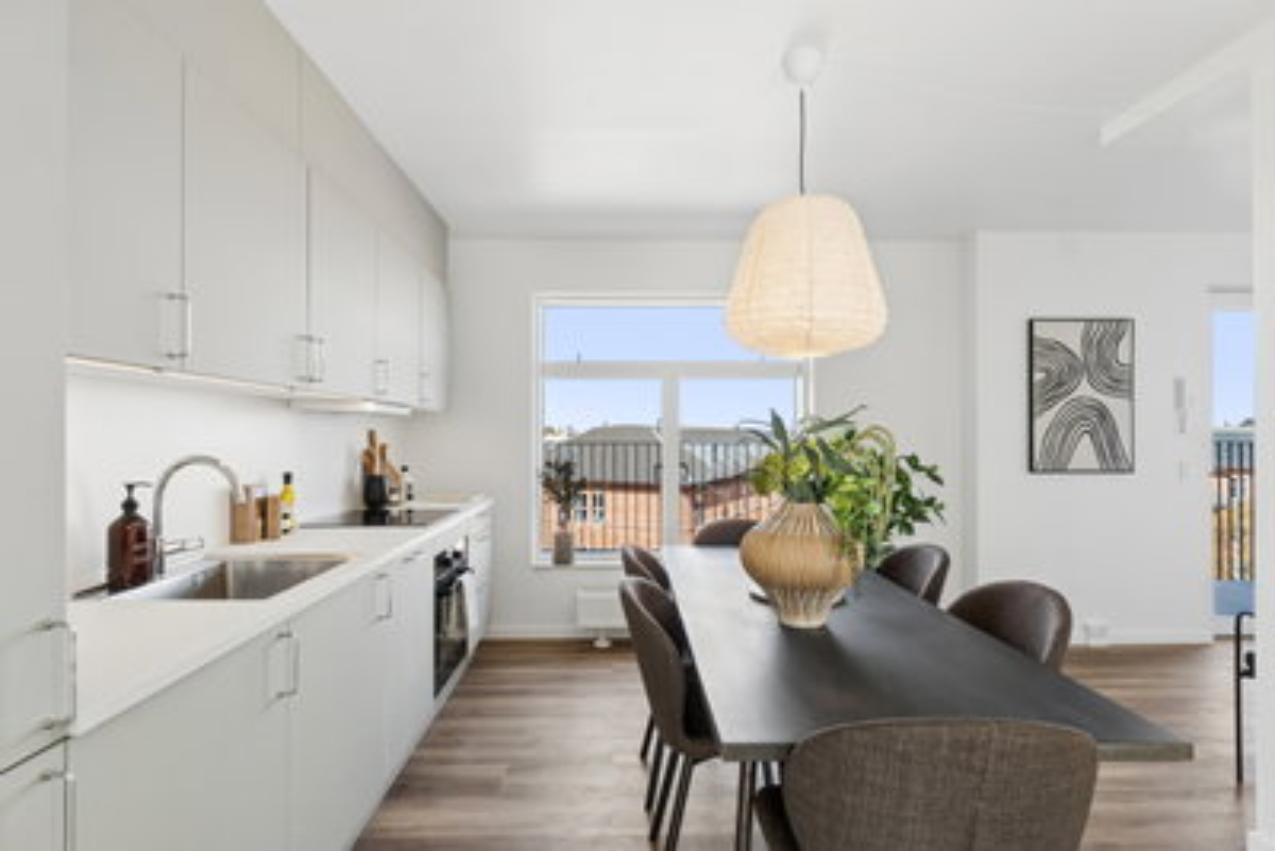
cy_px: 426
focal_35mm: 18
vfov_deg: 67.4
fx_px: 638
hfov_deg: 90.0
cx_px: 638
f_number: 8
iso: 200
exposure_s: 1/125
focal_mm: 12
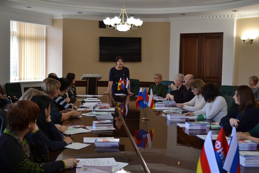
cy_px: 86
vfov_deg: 28.1
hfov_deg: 41.1
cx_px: 130
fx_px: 345
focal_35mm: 48
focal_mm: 32
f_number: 4.8
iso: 400
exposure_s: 1/40
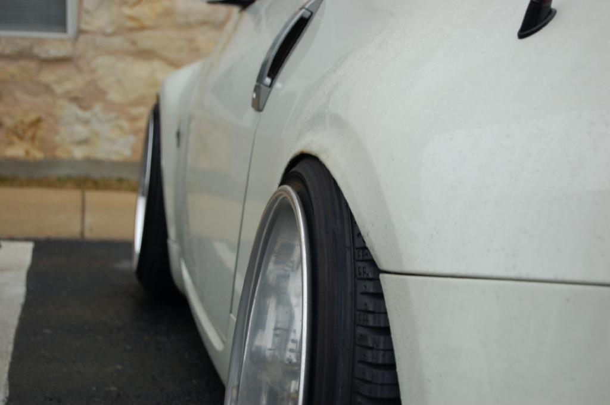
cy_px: 202
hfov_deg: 24.7
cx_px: 305
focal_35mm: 82
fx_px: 1396
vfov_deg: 16.5
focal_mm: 55
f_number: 5.6
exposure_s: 1/100
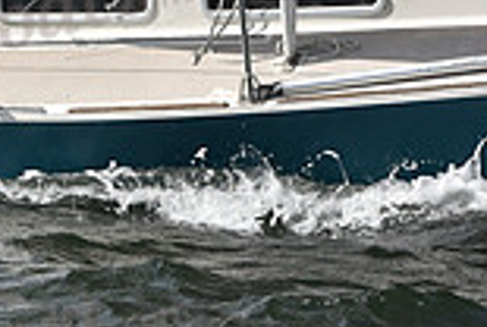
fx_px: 5056
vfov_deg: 3.7
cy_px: -83
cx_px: -412
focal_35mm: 373
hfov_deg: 5.4
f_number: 10
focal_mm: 100
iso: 320
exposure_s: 1/1000
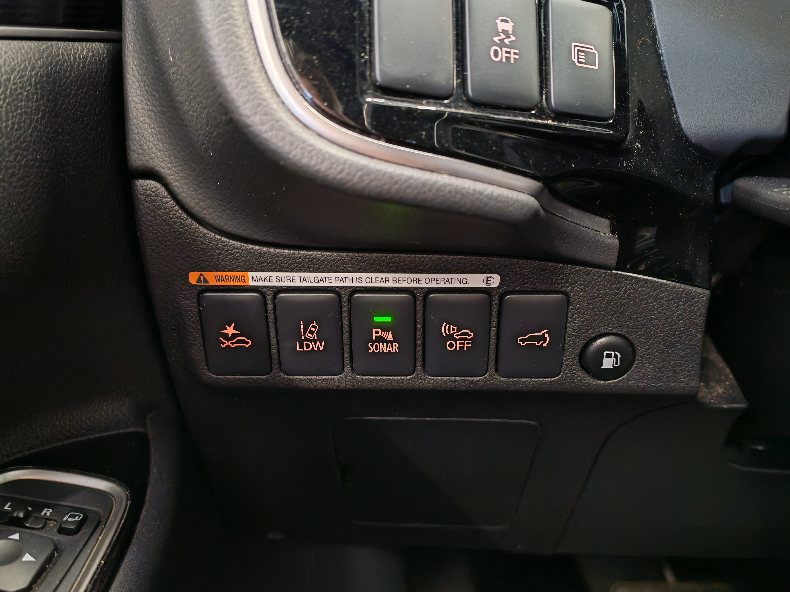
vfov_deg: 44.2
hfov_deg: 56.8
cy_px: 296
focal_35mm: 32
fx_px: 730
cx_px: 395
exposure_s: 1/20
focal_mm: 6.12
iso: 4120
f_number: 1.9
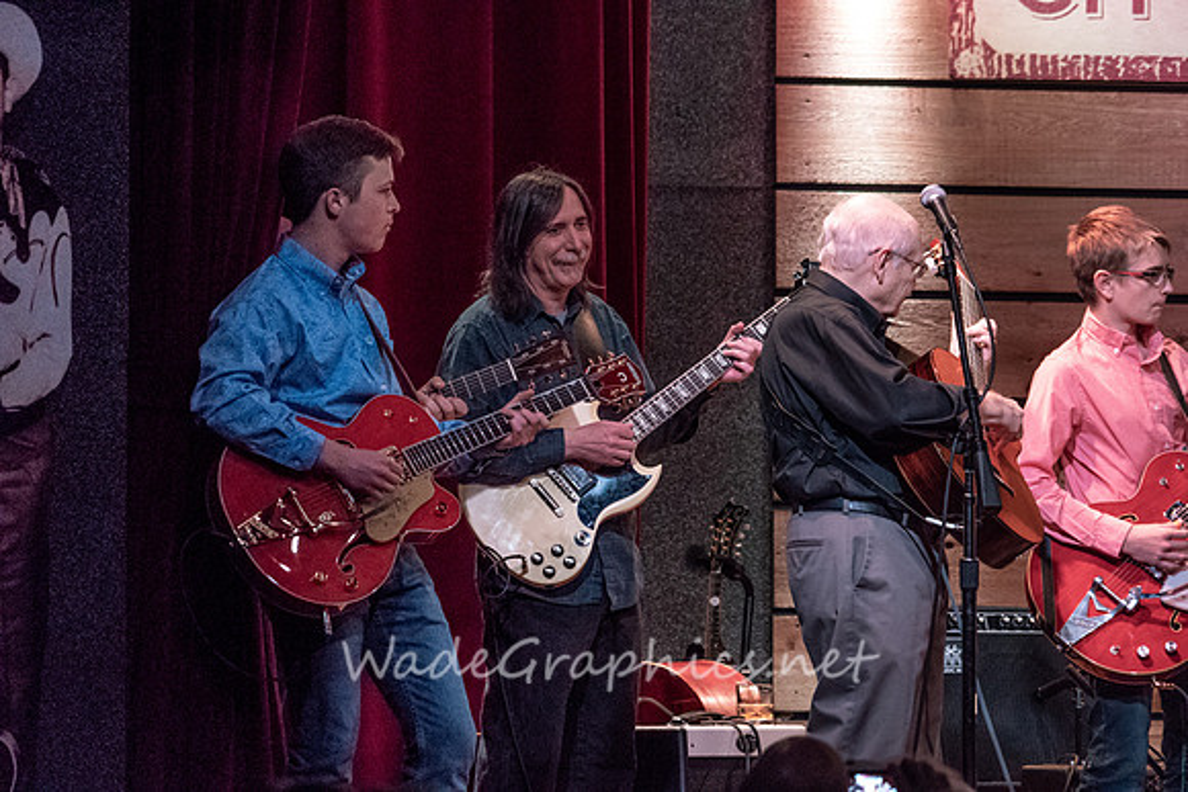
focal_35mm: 240
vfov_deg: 5.7
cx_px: 594
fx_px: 7921
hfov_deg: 8.6
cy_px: 396
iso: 6400
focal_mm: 240
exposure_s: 1/100
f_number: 8
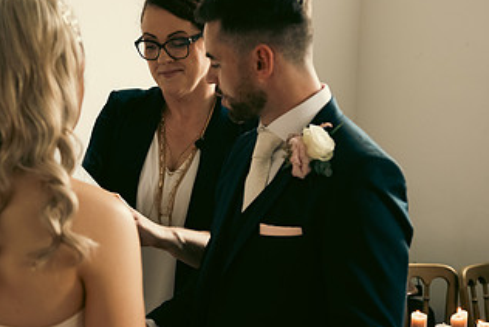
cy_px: 167
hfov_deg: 26.1
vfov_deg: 17.7
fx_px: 1046
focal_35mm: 77
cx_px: 138
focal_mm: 42
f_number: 3.5
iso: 800
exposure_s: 1/160
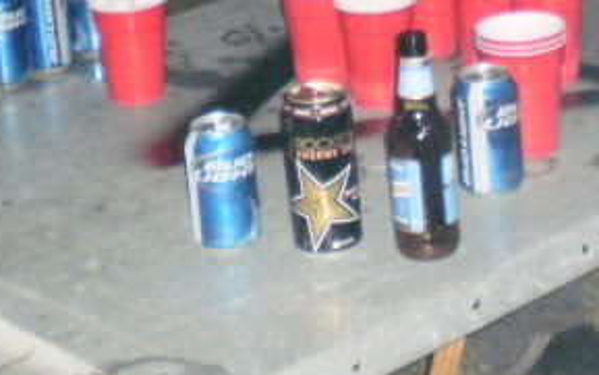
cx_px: 433
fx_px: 2205
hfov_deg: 15.4
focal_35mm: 135
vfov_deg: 9.4
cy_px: -232
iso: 500
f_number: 3.1
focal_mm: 6.3
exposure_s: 1/30
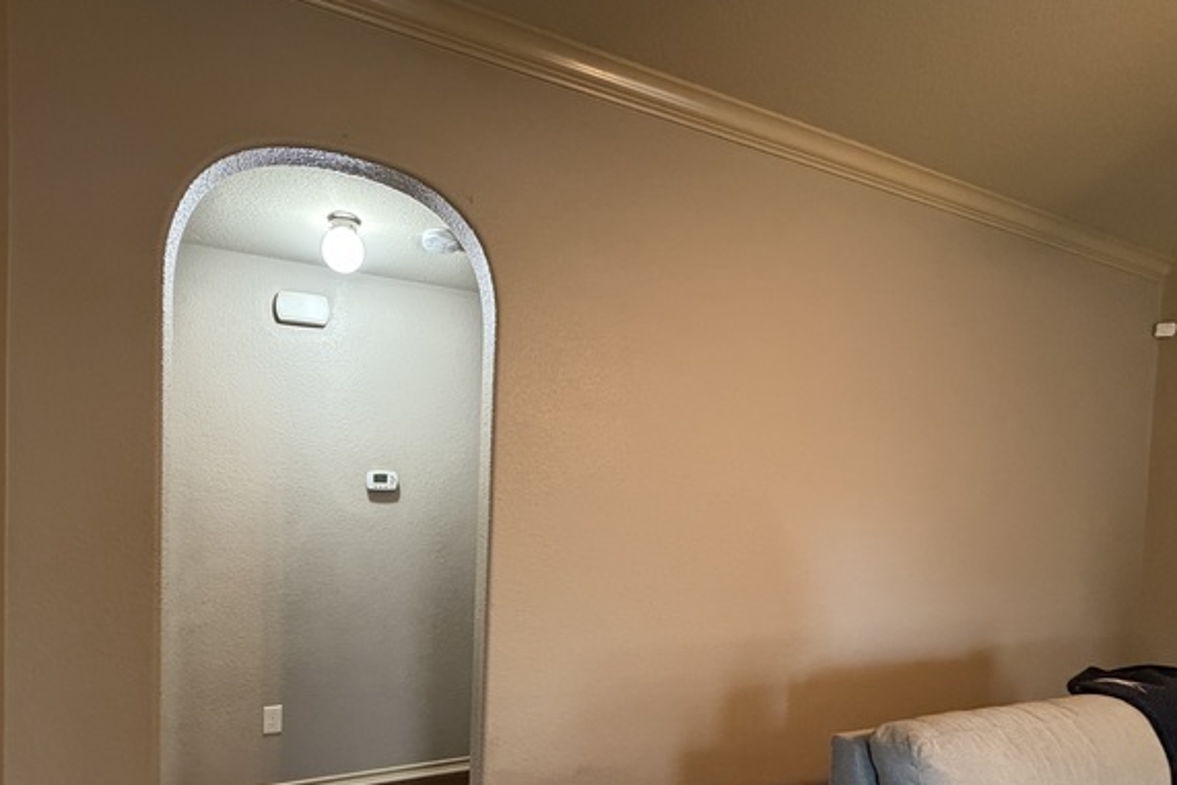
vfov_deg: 69.0
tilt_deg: -2.3
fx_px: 556
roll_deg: -1.8
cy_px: 507
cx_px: 494
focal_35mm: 17
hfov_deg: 92.5
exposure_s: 1/60
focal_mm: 2.22
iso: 640
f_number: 2.2
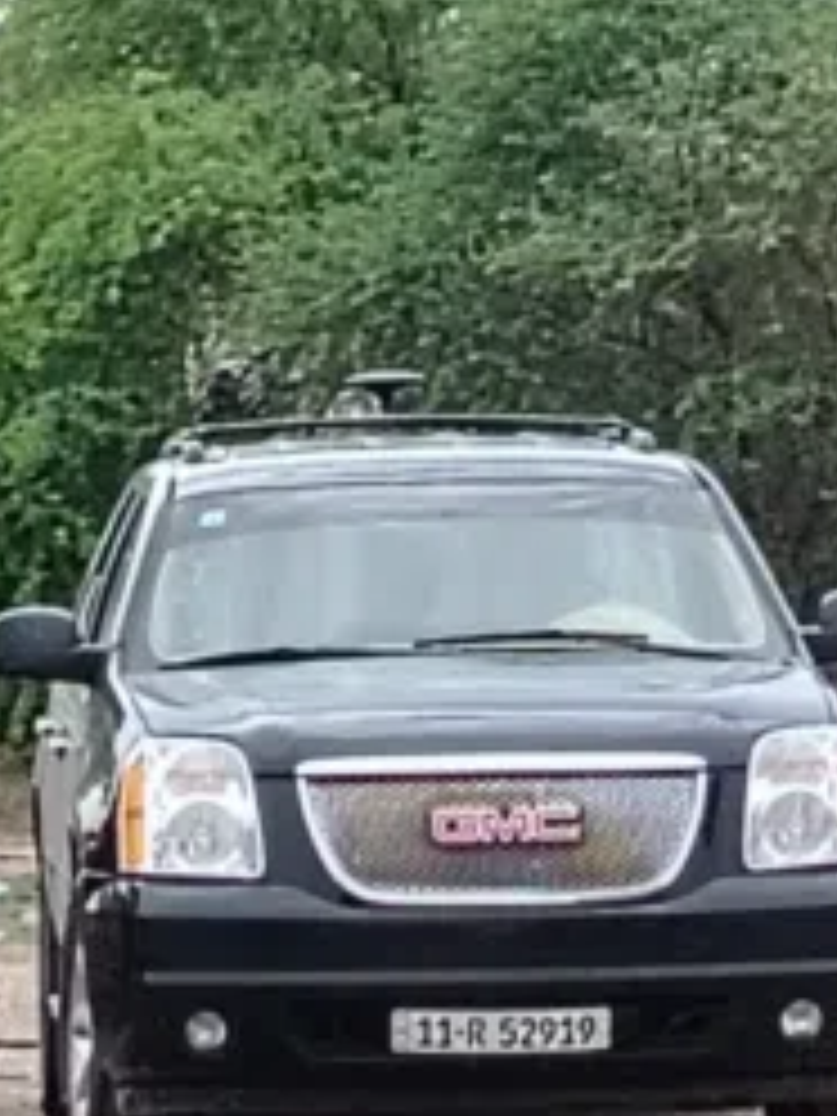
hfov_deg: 4.8
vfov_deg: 6.4
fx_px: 9994
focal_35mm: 310
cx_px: 540
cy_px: 513
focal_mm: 5.25
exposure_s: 1/393
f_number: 1.75
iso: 100
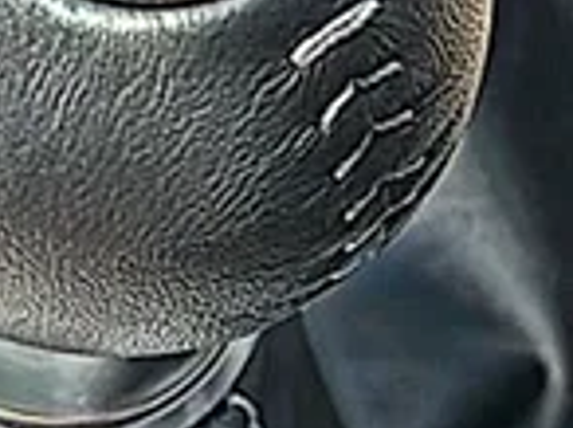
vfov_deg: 6.5
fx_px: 3735
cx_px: 4
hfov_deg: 8.7
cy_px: 69
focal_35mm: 226
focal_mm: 6.86
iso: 80
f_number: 1.78
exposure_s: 1/888
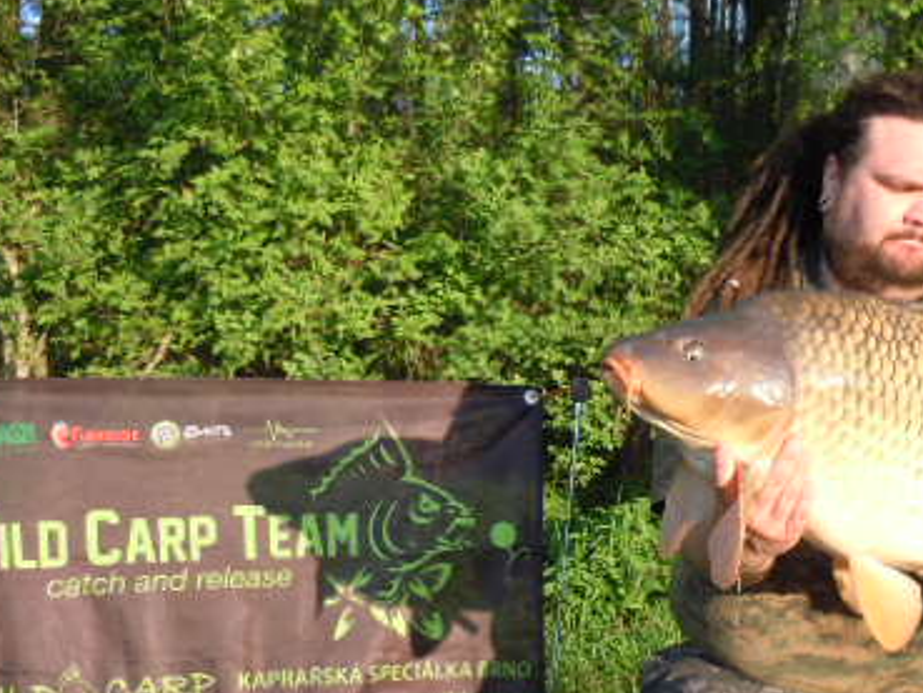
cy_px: 500
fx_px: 1387
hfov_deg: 36.3
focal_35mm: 52
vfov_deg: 27.7
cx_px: 643
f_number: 3.5
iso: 100
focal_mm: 5.4
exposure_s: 1/160
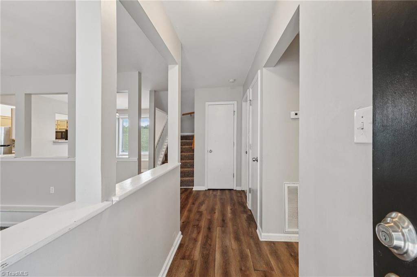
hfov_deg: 100.4
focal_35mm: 15
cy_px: 138
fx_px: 174
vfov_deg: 77.2
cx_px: 208
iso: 400
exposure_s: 1/10
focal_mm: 10
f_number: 8
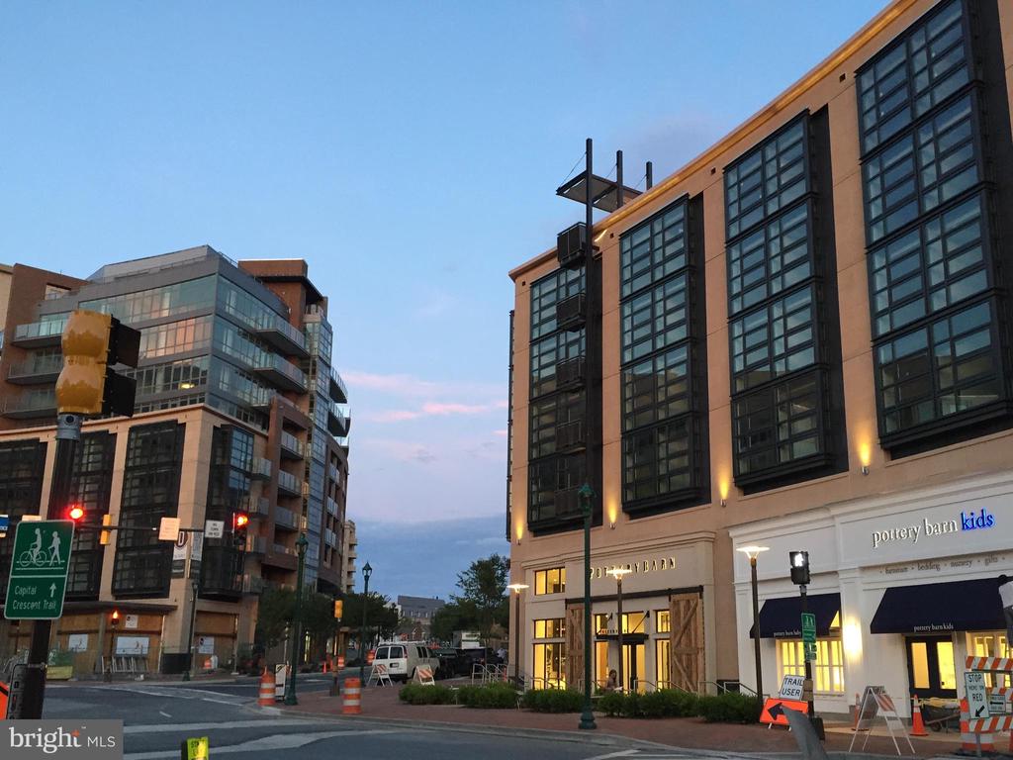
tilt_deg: +12.3
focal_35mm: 29
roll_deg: -0.9
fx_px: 849
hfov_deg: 61.7
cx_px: 506
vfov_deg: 48.2
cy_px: 380
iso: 100
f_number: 2.2
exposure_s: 1/30
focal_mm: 4.15
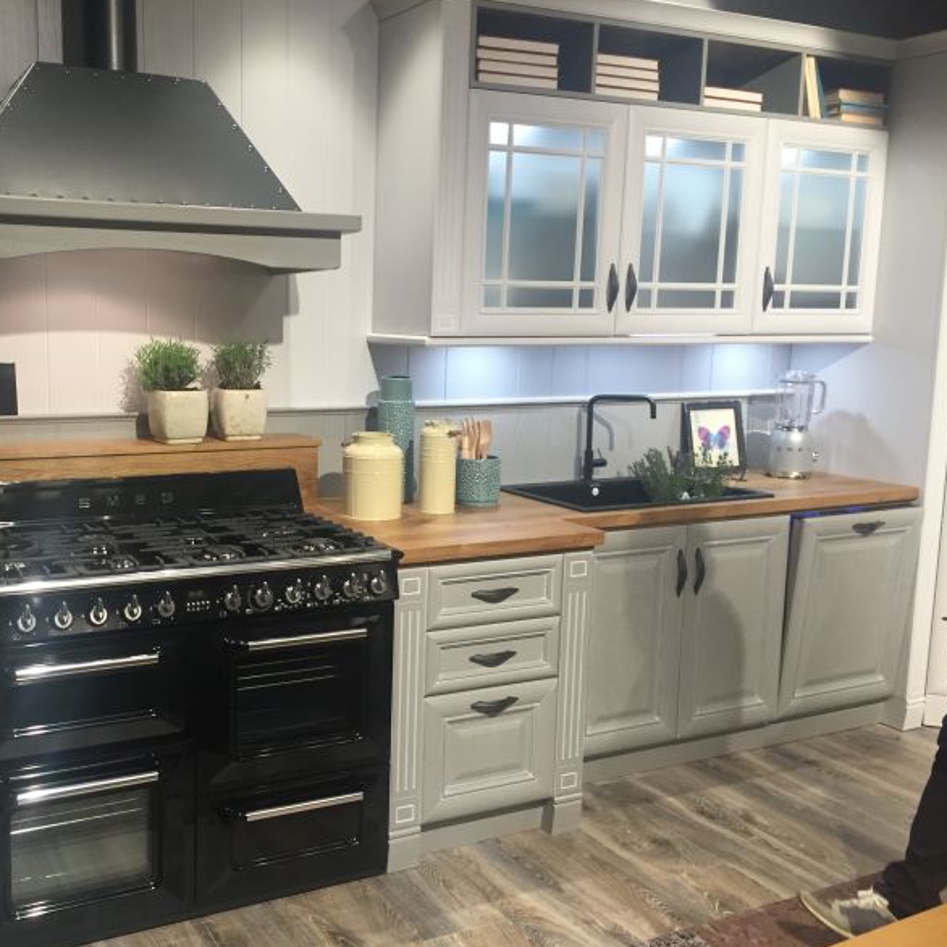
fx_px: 1083
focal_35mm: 35
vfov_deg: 47.2
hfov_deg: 46.4
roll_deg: +0.8
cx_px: 307
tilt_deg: -8.7
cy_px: 478
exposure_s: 1/33
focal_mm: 4.15
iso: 64
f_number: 2.2
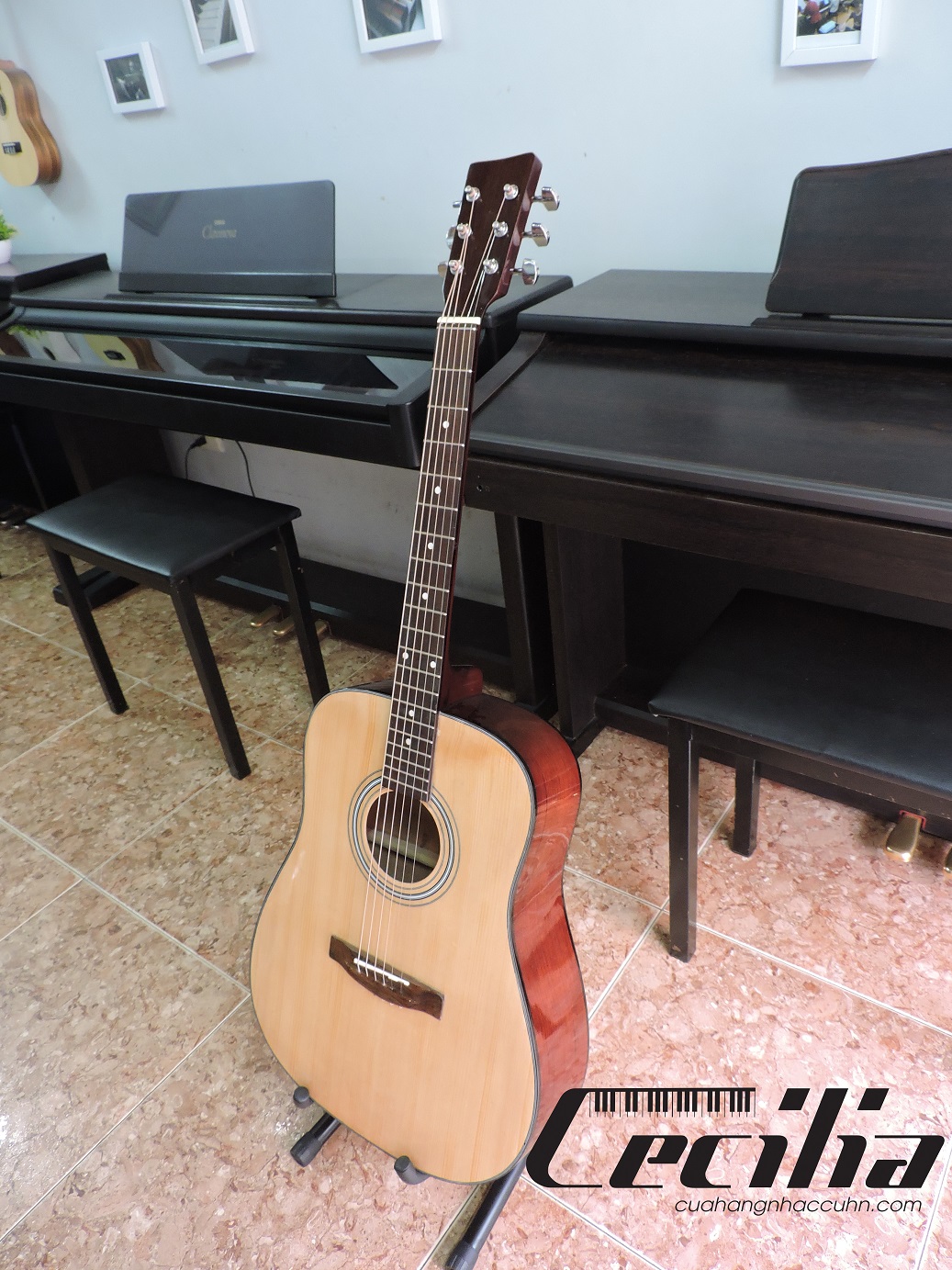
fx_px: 880
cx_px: 476
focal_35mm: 24
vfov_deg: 71.6
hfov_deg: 56.8
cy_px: 635
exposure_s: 1/10
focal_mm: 4.3
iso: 400
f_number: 3
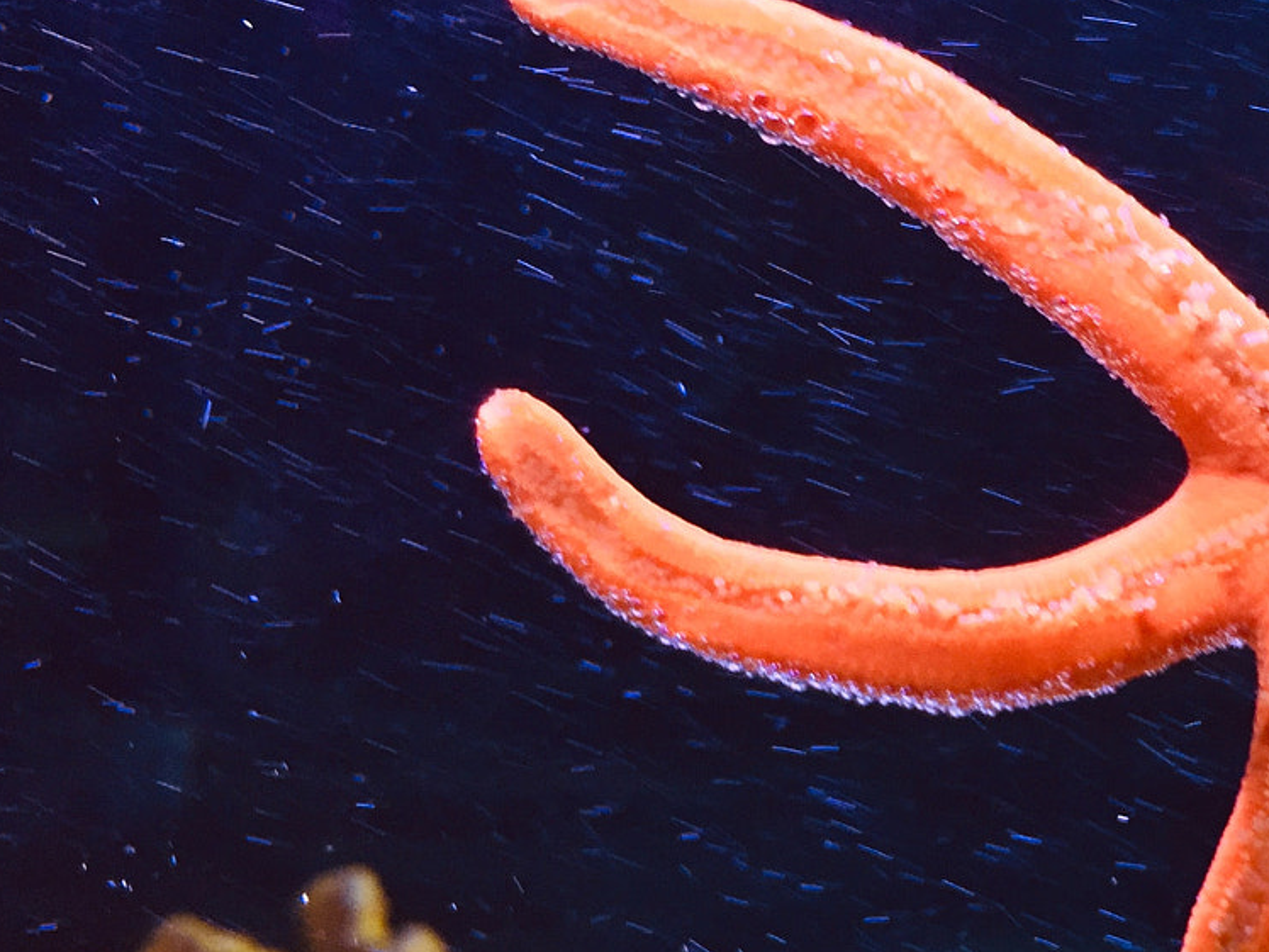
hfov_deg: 29.4
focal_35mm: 62
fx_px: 2273
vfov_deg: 23.6
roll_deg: -4.3
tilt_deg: -11.6
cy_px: 616
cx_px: 1225
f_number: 2.2
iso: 200
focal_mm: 4.15
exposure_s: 1/33
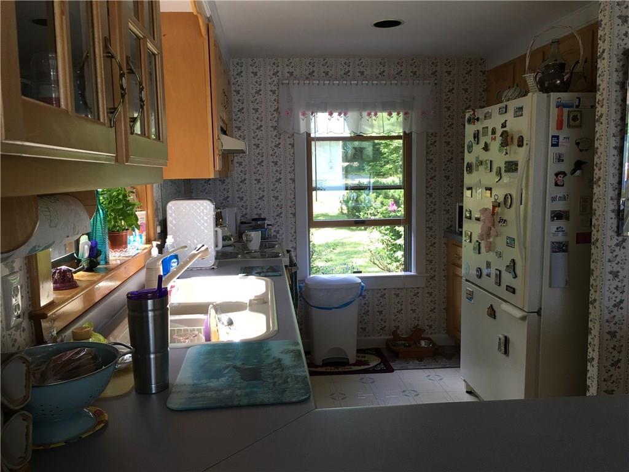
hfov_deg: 61.7
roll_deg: +1.2
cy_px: 236
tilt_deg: -5.8
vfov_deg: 48.2
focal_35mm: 29
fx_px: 527
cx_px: 314
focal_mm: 4.15
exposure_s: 1/40
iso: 25
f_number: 2.2
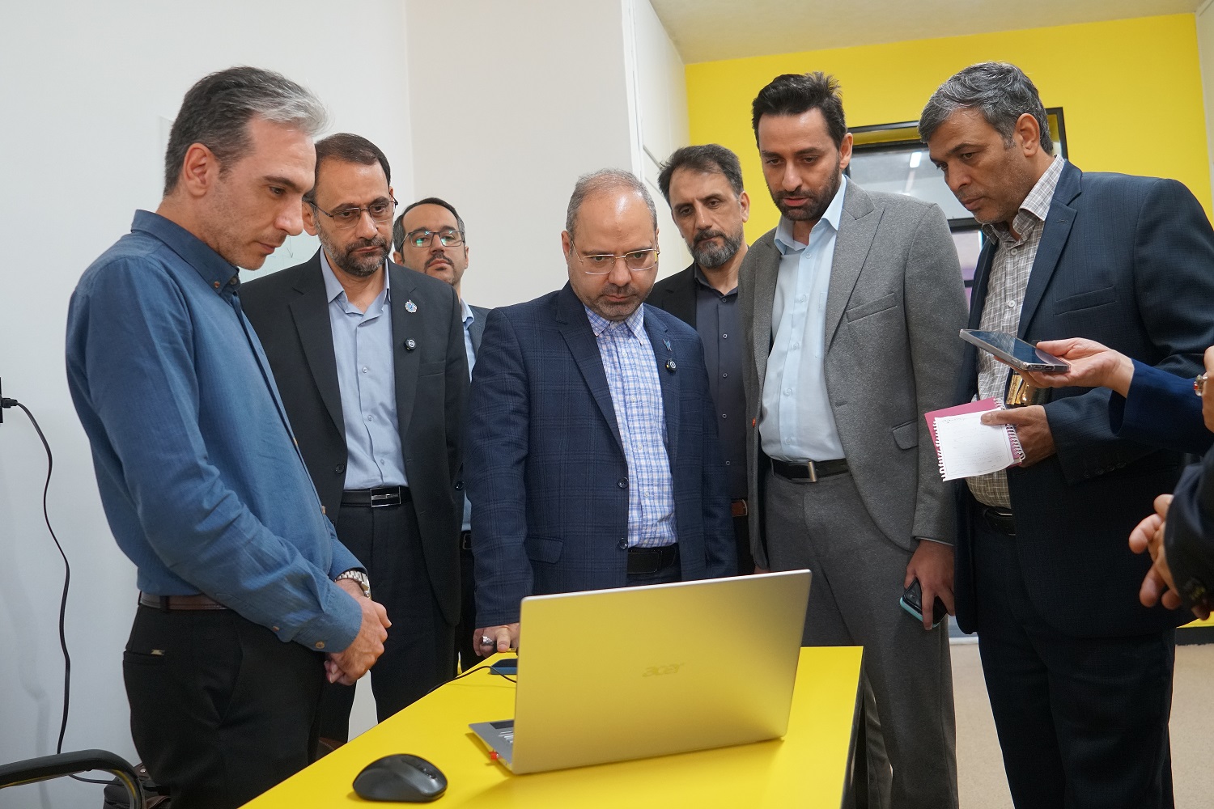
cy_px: 404
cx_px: 607
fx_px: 1214
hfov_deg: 53.1
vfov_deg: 36.9
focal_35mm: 36
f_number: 4
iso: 1600
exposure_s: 1/160
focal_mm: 24
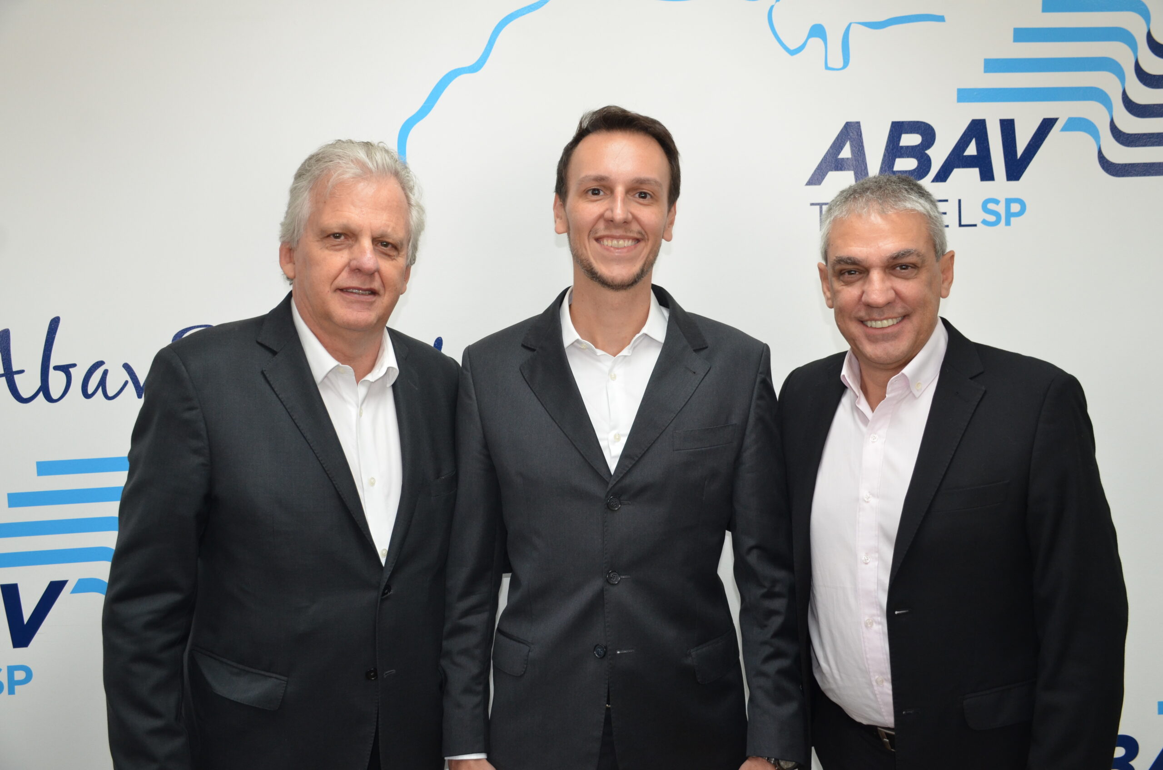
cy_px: 385
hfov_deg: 53.2
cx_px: 582
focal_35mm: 36
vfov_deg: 36.7
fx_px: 1161
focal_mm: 24
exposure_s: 1/60
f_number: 3.8
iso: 800
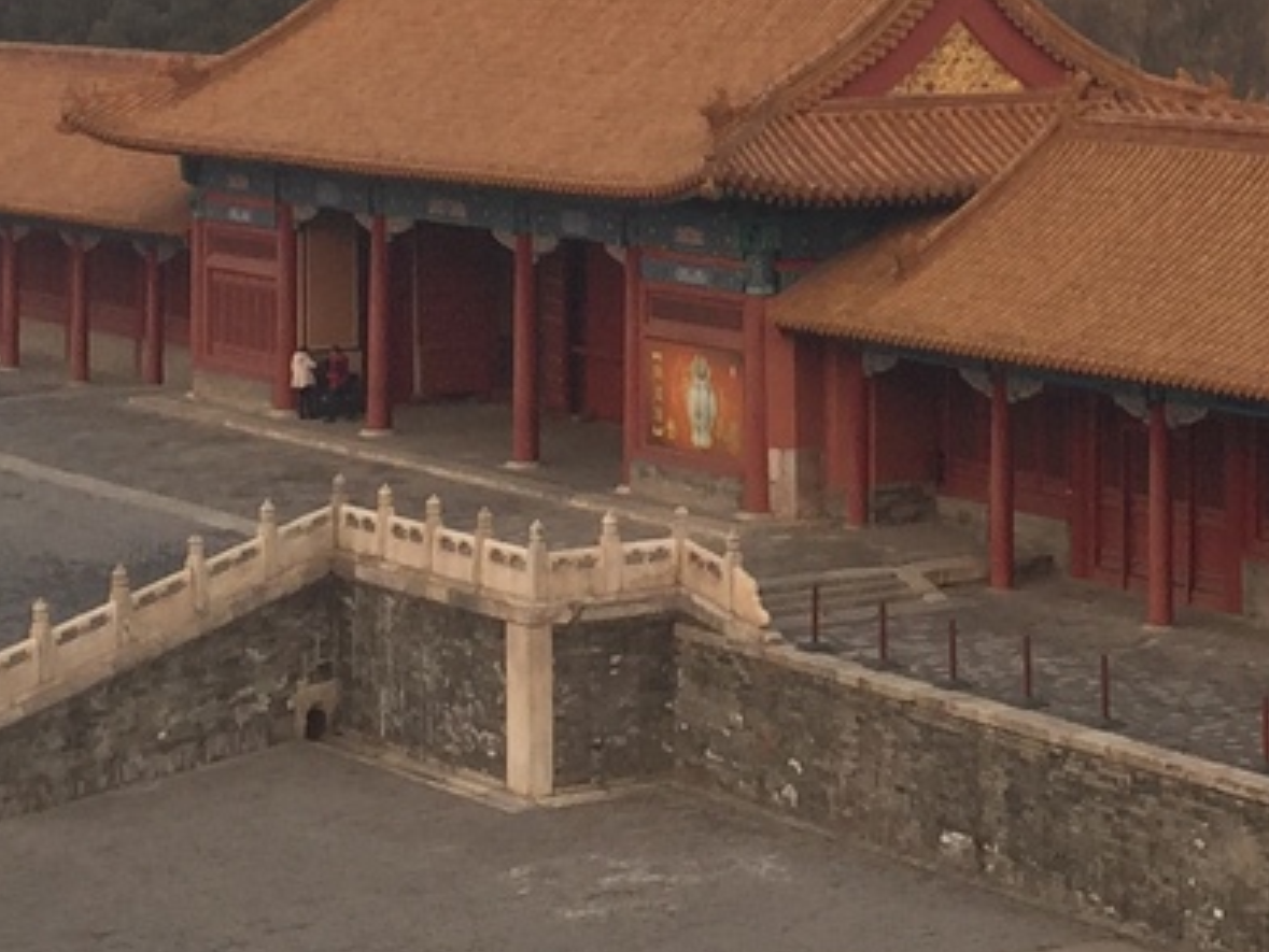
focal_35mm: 118
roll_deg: +0.9
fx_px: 4327
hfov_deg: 16.5
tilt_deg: +1.0
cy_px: -187
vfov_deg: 12.3
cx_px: 1072
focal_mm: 4.15
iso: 32
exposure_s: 1/421
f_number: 2.2
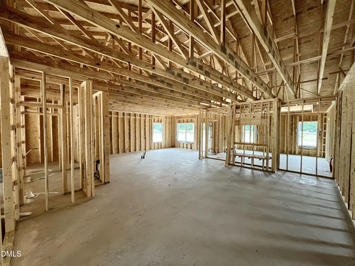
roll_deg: +0.0
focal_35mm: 13
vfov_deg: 89.9
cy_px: 133
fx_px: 133
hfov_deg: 106.2
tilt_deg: -2.2
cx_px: 178
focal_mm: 1.57
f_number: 1.8
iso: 250
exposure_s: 1/98
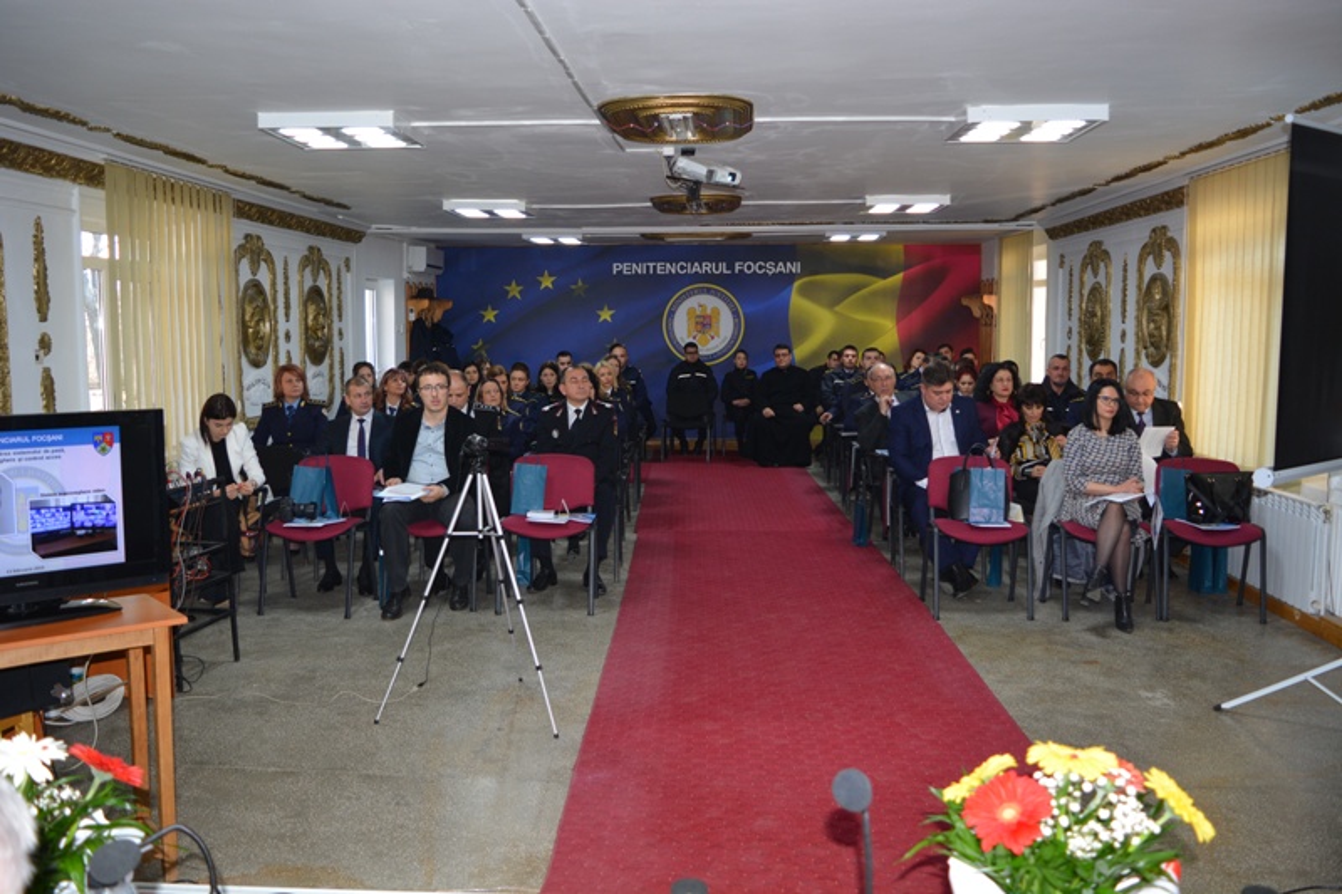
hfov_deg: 59.5
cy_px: 447
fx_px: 1174
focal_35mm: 32
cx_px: 671
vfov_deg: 41.7
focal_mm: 21
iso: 400
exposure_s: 1/60
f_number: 3.8
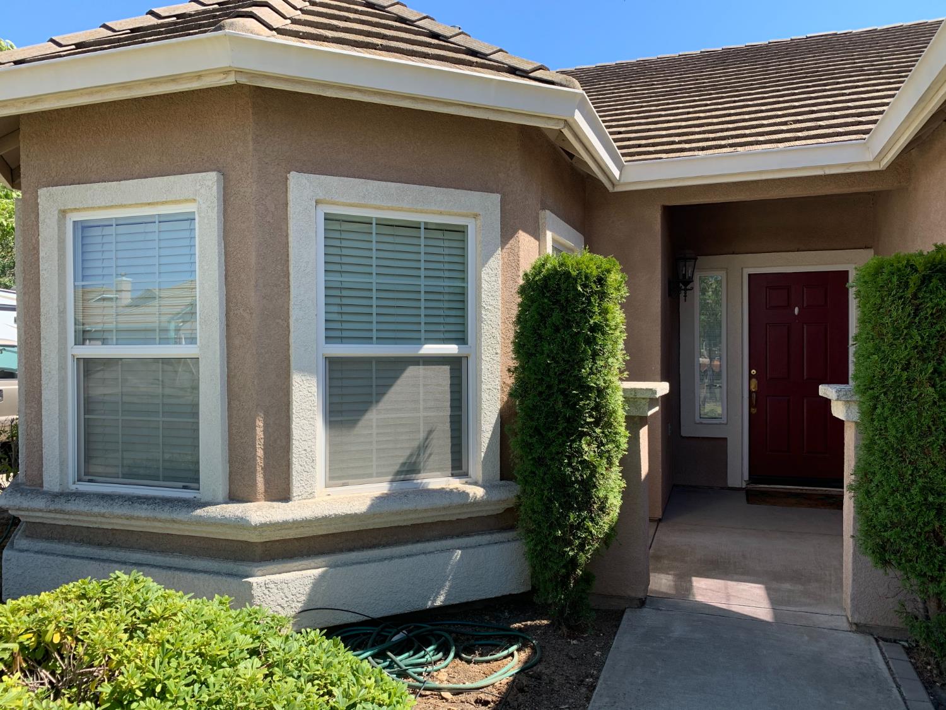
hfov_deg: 67.3
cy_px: 355
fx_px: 711
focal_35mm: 26
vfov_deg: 53.1
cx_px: 473
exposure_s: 1/706
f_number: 1.8
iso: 25
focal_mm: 4.25
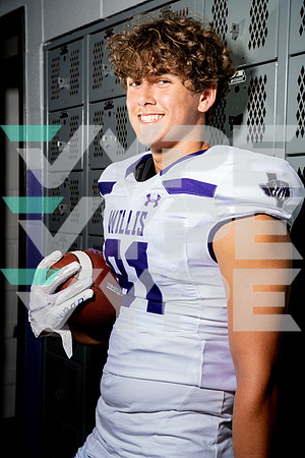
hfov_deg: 22.6
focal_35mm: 60
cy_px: 229
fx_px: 762
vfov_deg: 33.4
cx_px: 152
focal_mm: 60
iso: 200
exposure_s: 1/250
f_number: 5.6
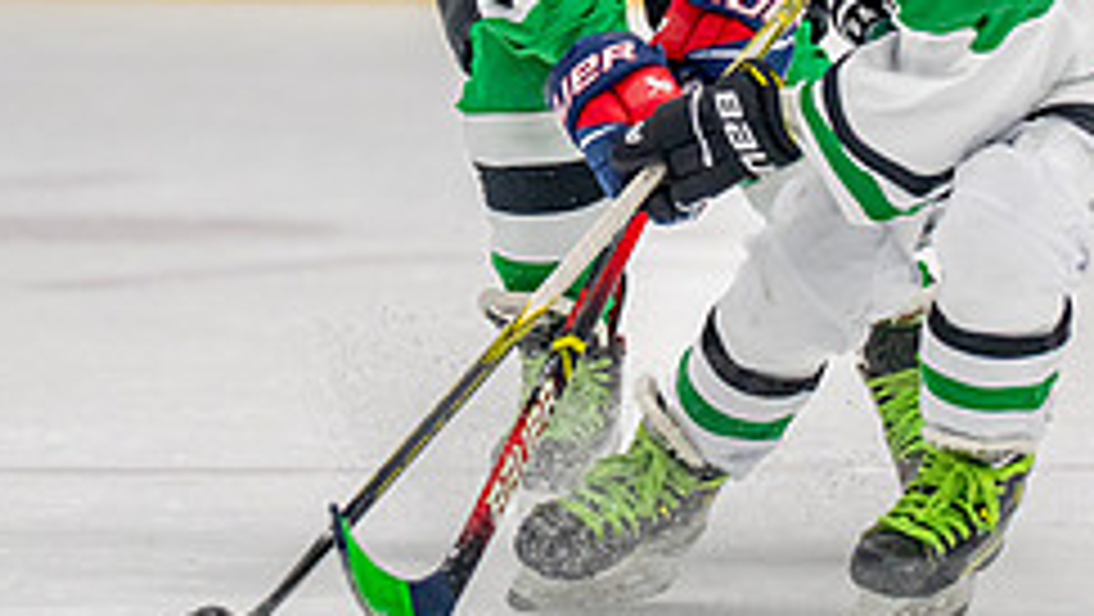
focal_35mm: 670
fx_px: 19446
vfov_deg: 1.8
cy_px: -48
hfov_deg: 3.2
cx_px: 591
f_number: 2.8
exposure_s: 1/1250
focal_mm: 182
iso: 1000
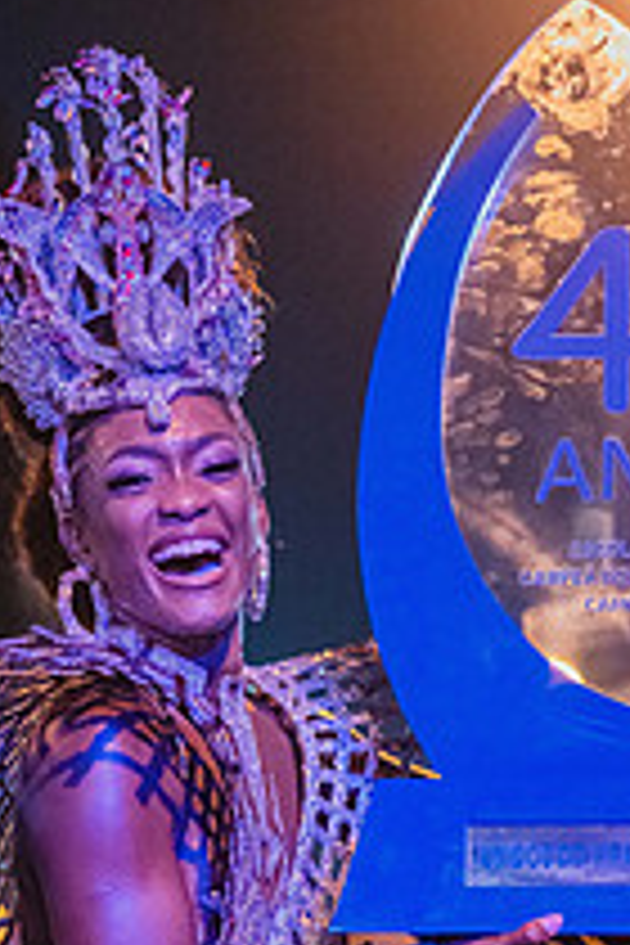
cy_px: 760
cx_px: 302
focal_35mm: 107
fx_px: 2809
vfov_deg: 18.9
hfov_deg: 12.8
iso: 6400
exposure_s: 1/250
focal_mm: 50
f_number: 1.2
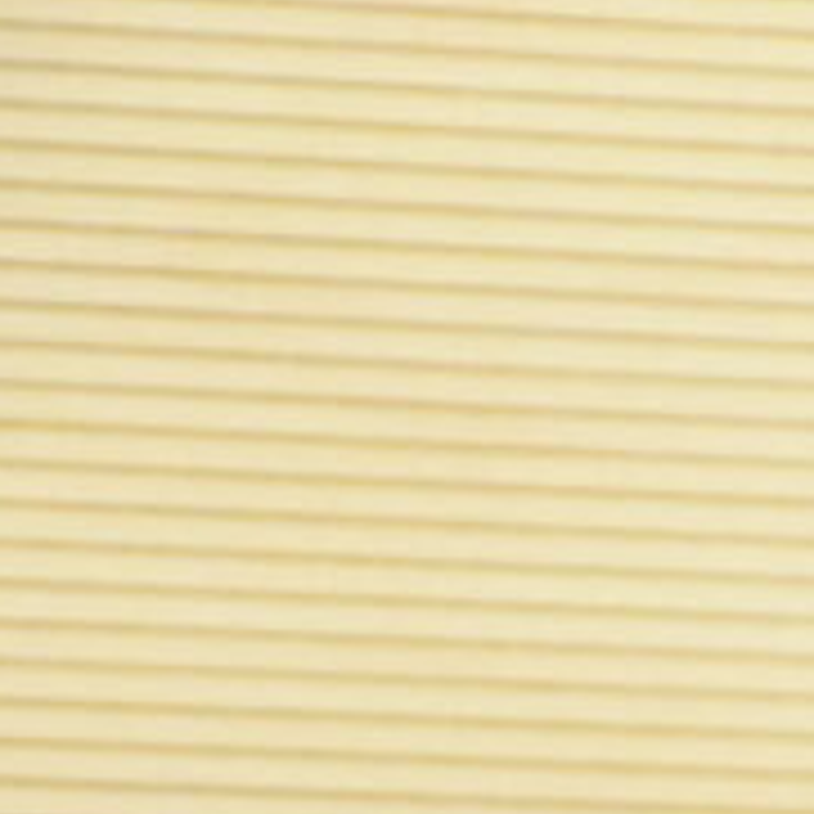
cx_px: 2208
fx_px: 13462
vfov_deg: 3.4
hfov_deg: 3.4
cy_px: 1448
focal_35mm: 506
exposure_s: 1/250
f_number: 5
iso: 18000
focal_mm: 70
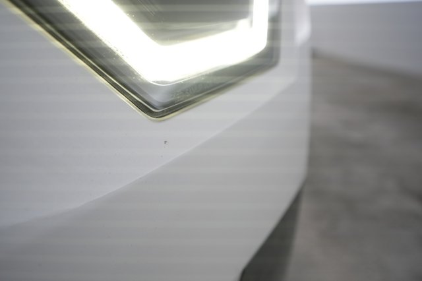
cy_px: 140
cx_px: 211
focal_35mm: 28
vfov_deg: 46.4
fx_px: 328
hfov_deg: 65.5
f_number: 4.5
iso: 1000
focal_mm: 28
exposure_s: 1/100
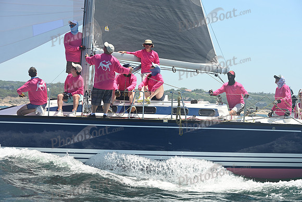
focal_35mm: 102
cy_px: 101
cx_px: 151
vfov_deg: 13.4
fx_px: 856
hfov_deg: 20.0
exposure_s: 1/1000
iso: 320
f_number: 7.1
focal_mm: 102
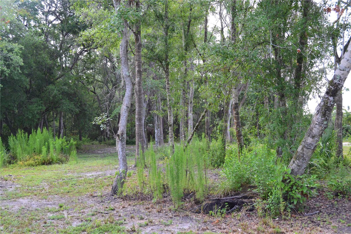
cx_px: 176
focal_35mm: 45
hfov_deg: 43.6
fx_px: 439
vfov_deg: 29.9
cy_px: 117
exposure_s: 1/100
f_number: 9
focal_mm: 30
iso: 400
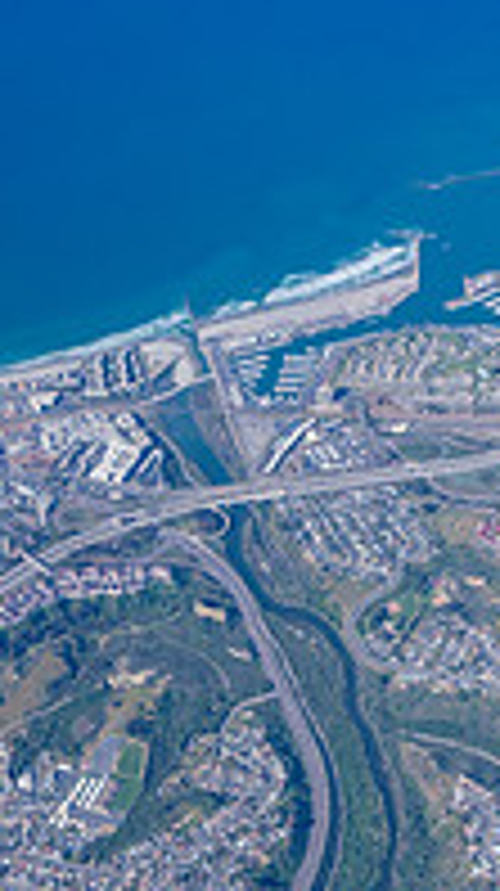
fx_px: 1890
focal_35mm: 80
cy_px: 317
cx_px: 608
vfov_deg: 26.4
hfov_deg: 14.6
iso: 800
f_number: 10
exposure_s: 1/1600
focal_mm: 26
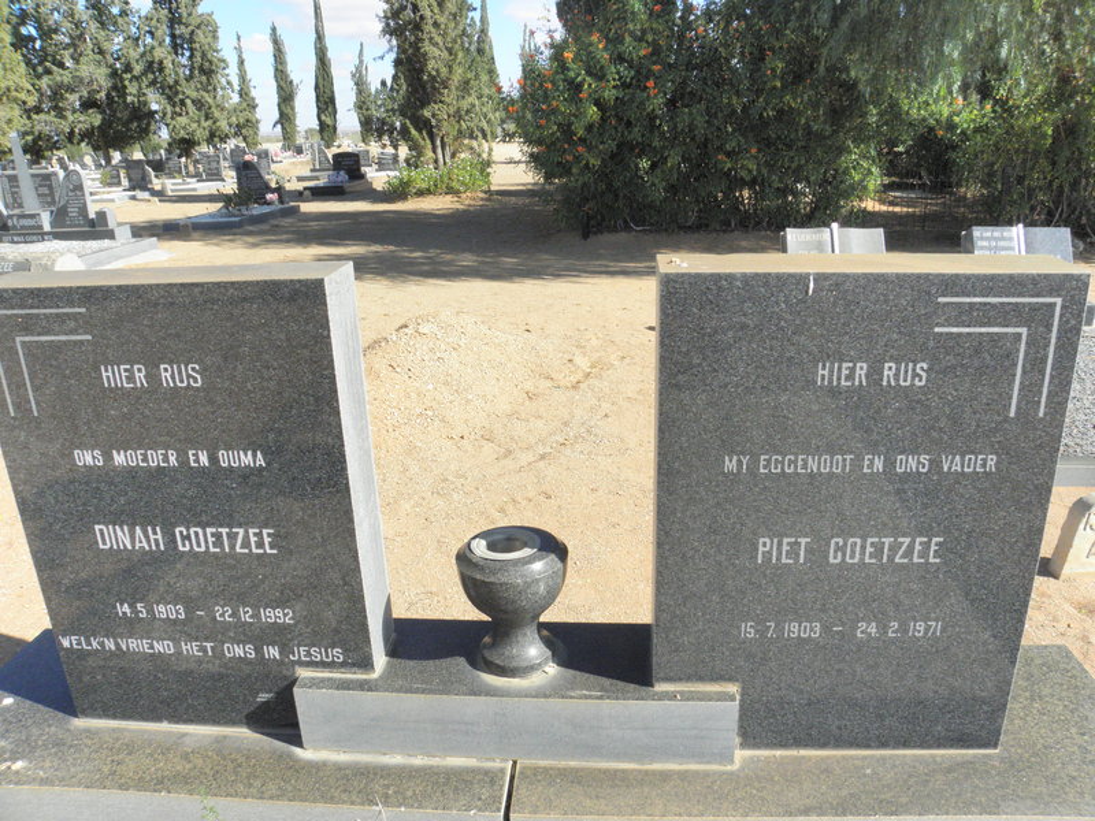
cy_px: 410
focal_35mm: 26
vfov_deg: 53.1
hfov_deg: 67.3
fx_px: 822
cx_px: 548
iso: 200
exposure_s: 1/500
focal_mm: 4.6
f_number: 6.3
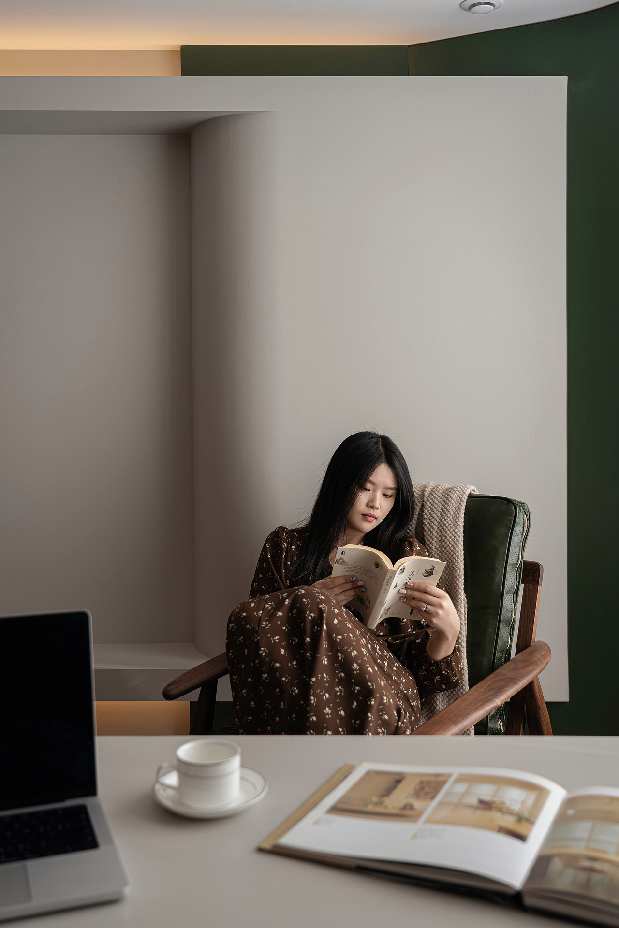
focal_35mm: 35
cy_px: 464
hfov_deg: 37.9
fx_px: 903
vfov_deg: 54.4
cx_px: 310
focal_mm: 35
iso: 200
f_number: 4
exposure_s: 1/100
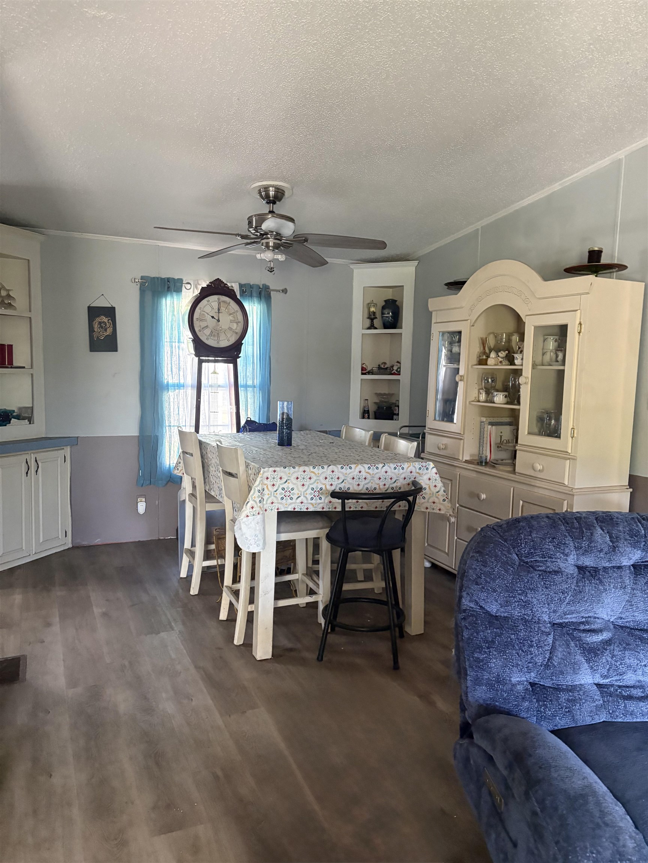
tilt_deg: -5.6
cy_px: 432
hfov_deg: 53.1
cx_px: 324
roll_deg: -1.9
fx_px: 649
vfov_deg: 67.3
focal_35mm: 26
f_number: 1.6
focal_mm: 5.96
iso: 500
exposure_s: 1/60
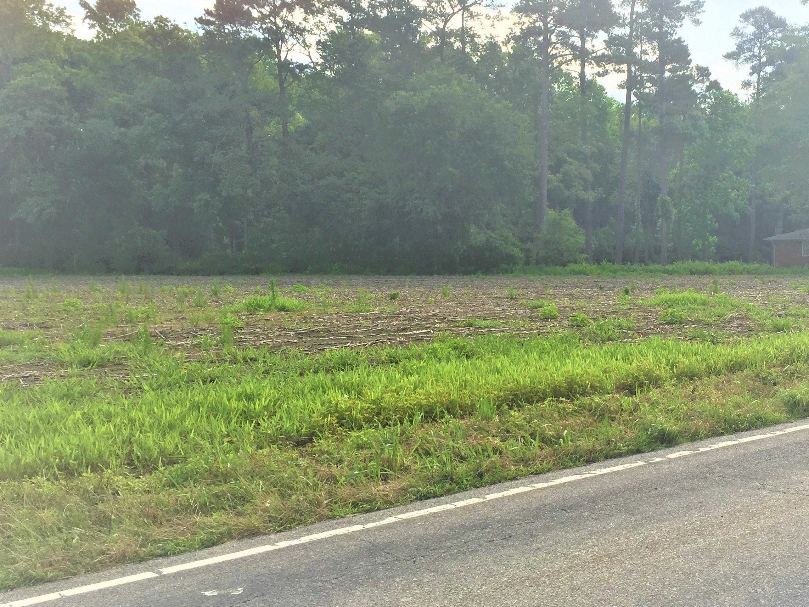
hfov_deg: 55.3
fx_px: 771
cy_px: 313
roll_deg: -0.7
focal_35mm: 33
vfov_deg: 43.0
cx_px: 431
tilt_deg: -3.6
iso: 32
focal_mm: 4.15
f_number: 2.2
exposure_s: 1/1199
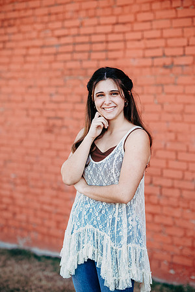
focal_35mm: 85
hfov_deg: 16.1
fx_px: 691
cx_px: 98
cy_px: 146
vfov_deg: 23.9
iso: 100
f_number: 2.2
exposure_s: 1/400
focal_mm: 85
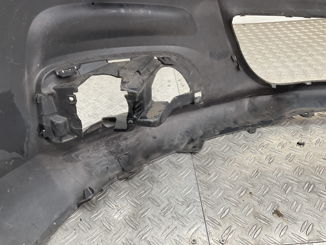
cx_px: 163
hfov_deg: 61.7
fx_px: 273
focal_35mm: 29
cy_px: 122
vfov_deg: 48.2
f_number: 1.8
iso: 40
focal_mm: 3
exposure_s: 1/60
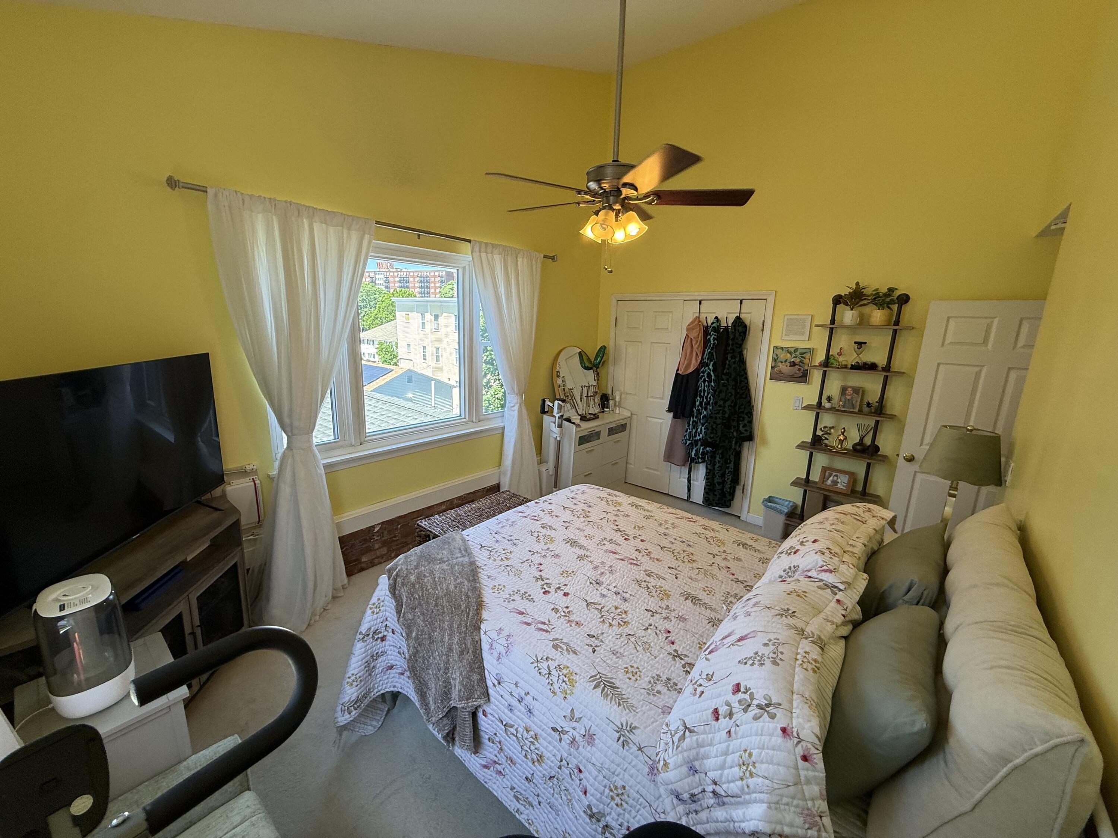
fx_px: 452
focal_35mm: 14
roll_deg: -2.0
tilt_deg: -10.2
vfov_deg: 85.7
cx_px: 559
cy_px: 419
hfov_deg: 102.1
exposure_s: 1/120
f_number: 2.2
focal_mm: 2.22
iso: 80
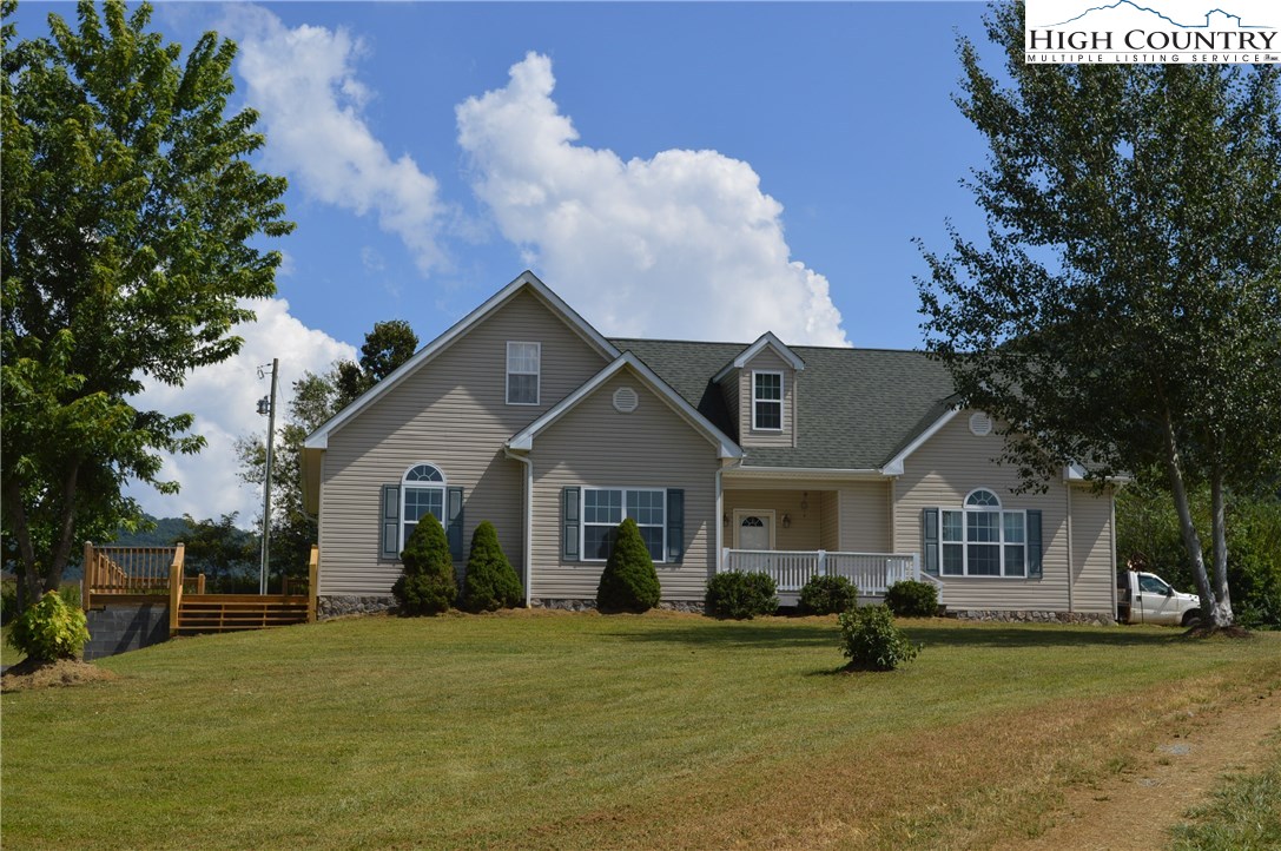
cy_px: 426
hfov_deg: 38.9
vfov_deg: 26.4
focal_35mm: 51
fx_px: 1813
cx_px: 640
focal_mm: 34
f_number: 9
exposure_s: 1/320
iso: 100
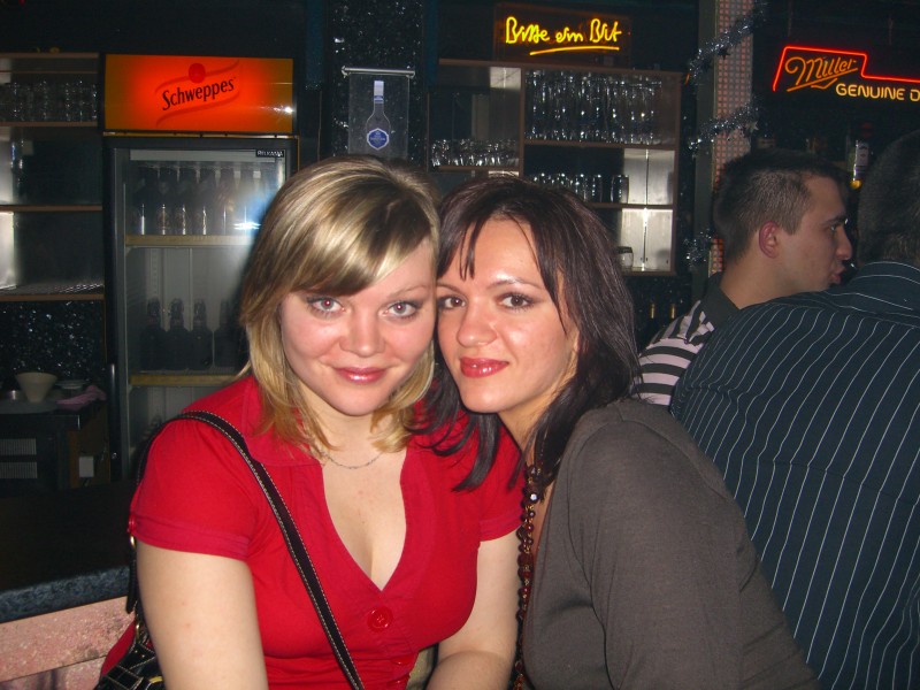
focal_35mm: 38
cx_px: 460
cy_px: 345
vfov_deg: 37.7
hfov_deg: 49.0
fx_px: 1010
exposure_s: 1/60
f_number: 2.8
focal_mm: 7.9
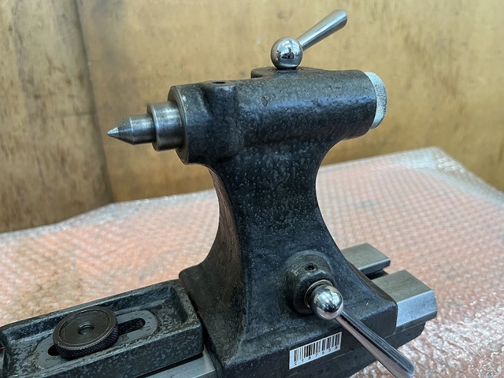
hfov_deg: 67.3
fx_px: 379
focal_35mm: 26
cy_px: 189
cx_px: 252
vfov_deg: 53.1
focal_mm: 5.1
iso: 125
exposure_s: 1/60
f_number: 1.6
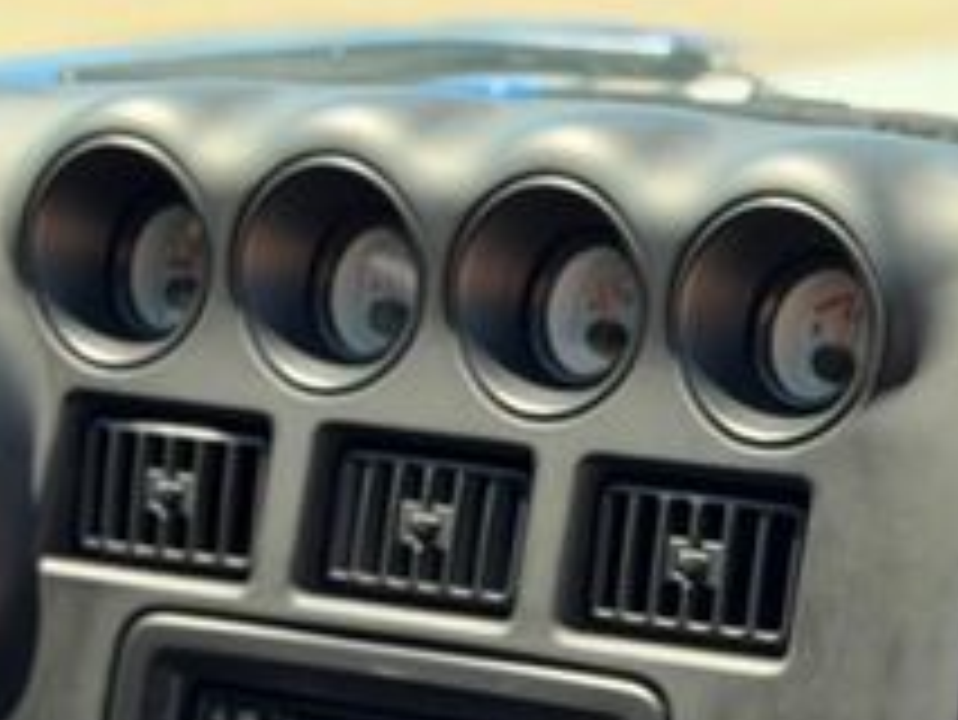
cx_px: 1066
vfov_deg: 10.1
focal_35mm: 144
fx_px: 3987
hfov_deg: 13.4
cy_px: 936
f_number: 1.78
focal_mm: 6.76
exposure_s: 1/663
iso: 80
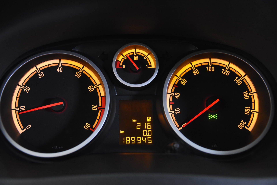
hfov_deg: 42.3
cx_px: 138
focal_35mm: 46
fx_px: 358
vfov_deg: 28.9
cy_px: 92
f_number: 3.3
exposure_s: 1/50
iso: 4000
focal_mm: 31
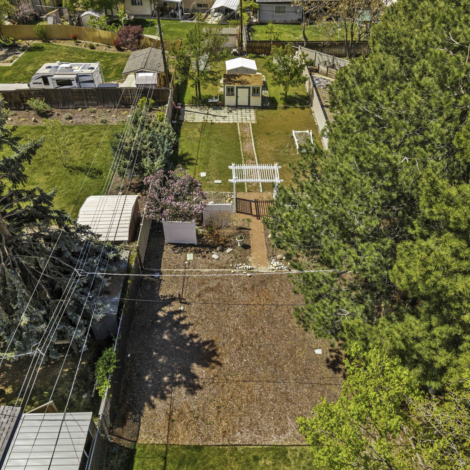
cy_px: 234
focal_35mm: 29
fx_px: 445
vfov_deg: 55.6
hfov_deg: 55.6
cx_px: 248
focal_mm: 8.67
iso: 170
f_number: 1.8
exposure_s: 1/160
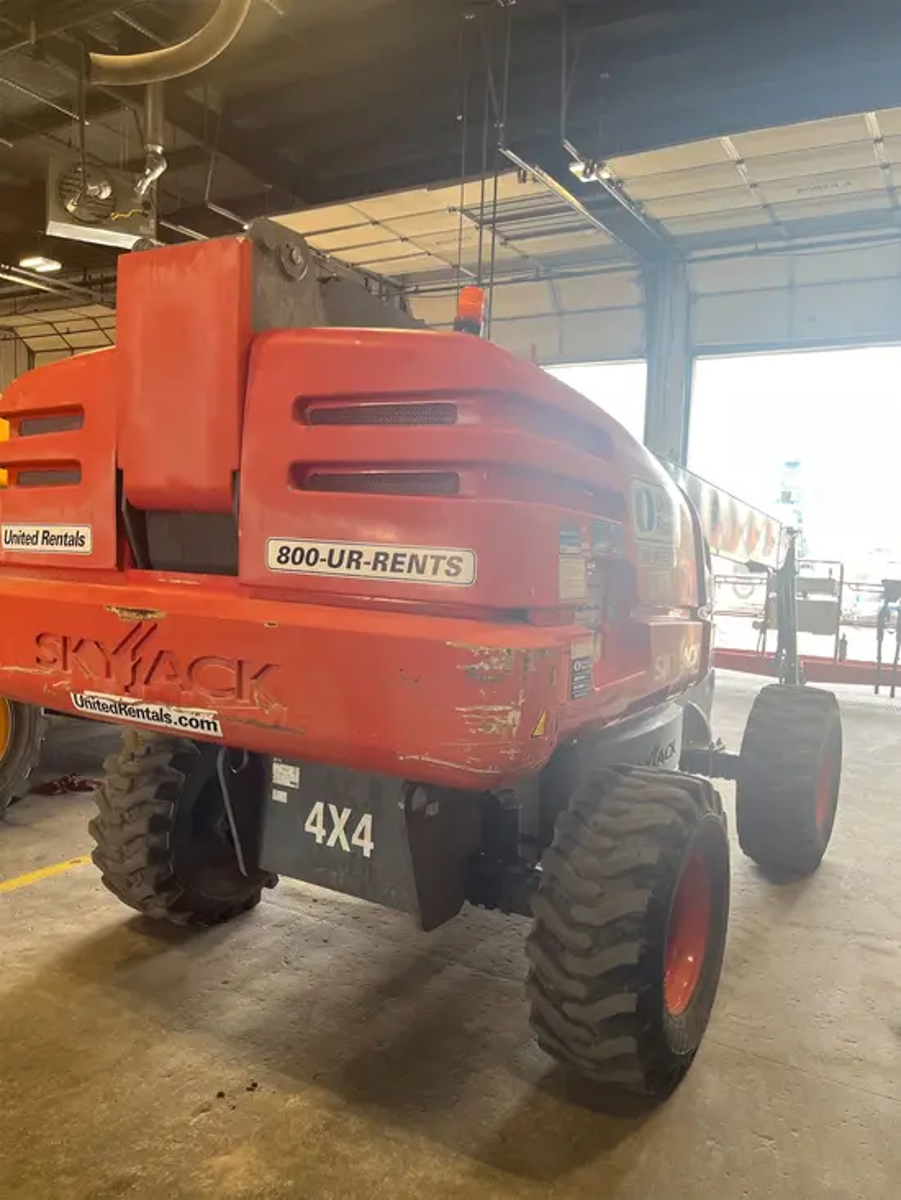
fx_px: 902
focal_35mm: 26
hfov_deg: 53.1
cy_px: 600
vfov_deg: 67.3
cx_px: 450
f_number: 1.6
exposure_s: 1/120
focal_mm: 5.1
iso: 80
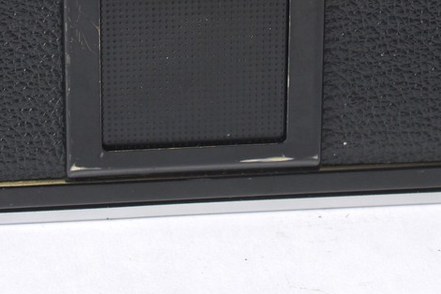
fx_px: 1948
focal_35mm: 159
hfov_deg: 12.9
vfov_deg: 8.5
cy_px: -60
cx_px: 242
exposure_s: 1/30
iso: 400
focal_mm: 30
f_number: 8
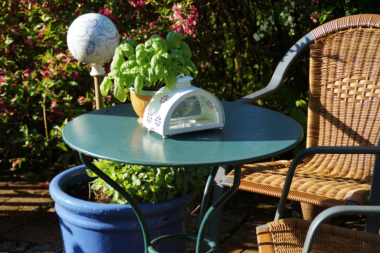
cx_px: 190
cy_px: 126
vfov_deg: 10.1
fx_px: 1423
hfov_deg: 15.2
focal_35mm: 135
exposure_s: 1/200
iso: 100
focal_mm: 90
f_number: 5.6
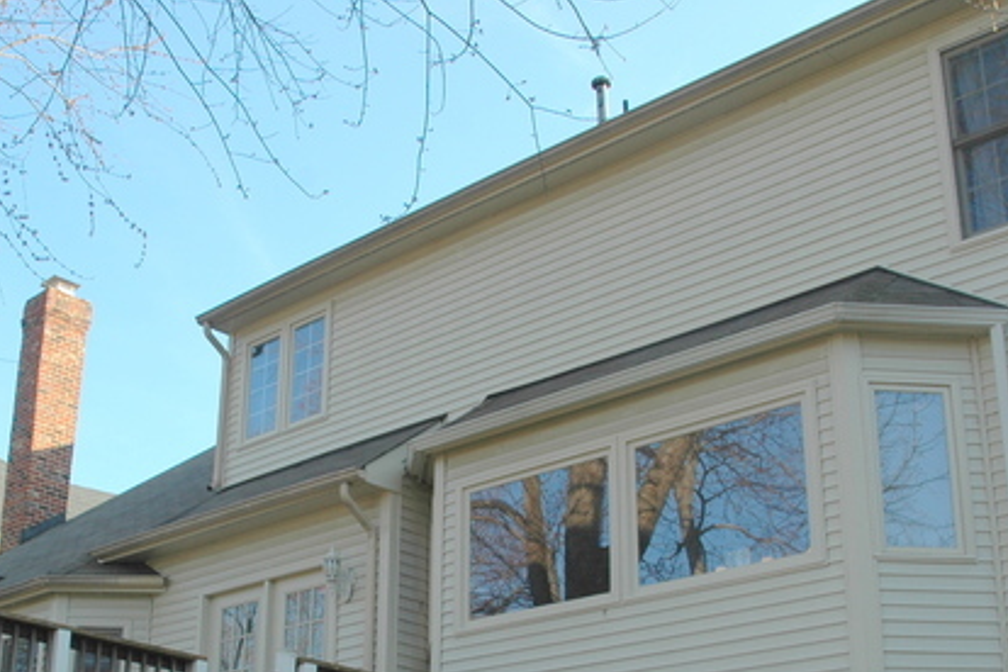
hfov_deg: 39.9
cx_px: 343
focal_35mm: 49
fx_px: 1372
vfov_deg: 26.9
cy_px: 560
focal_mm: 18
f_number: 7.1
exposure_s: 1/160
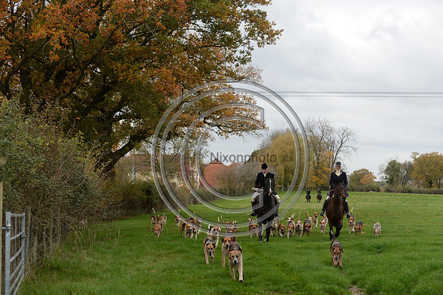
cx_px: 222
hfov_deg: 28.9
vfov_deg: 19.4
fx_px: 861
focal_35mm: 70
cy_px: 148
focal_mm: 70
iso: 1250
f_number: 5
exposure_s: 1/640
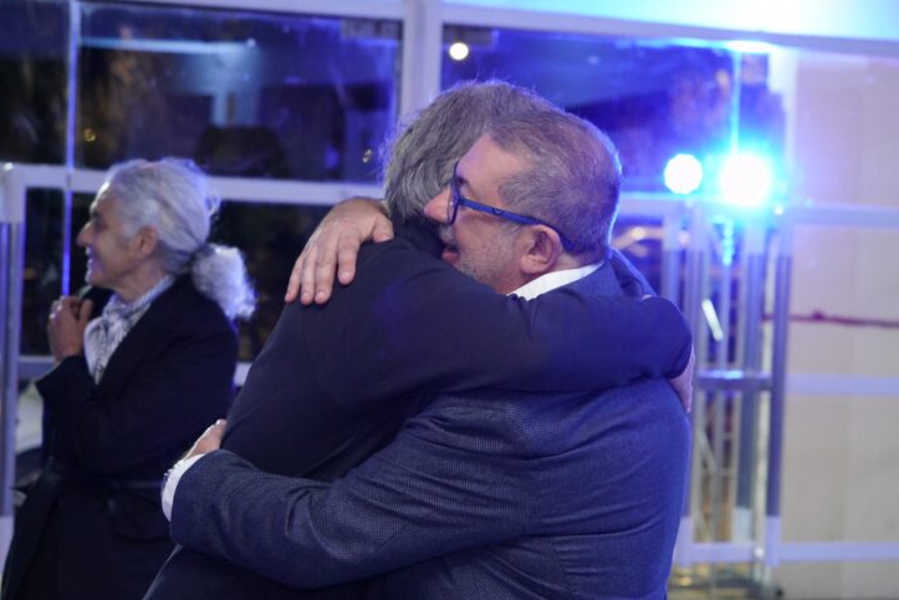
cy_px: 314
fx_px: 2122
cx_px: 461
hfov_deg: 23.9
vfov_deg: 16.1
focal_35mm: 85
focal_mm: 80
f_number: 5.6
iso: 6400
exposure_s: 1/100
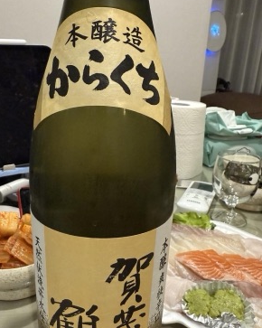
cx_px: 114
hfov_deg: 47.0
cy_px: 196
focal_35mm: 31
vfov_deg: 56.8
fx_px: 301
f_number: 2.2
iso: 800
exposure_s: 1/120
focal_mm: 2.22
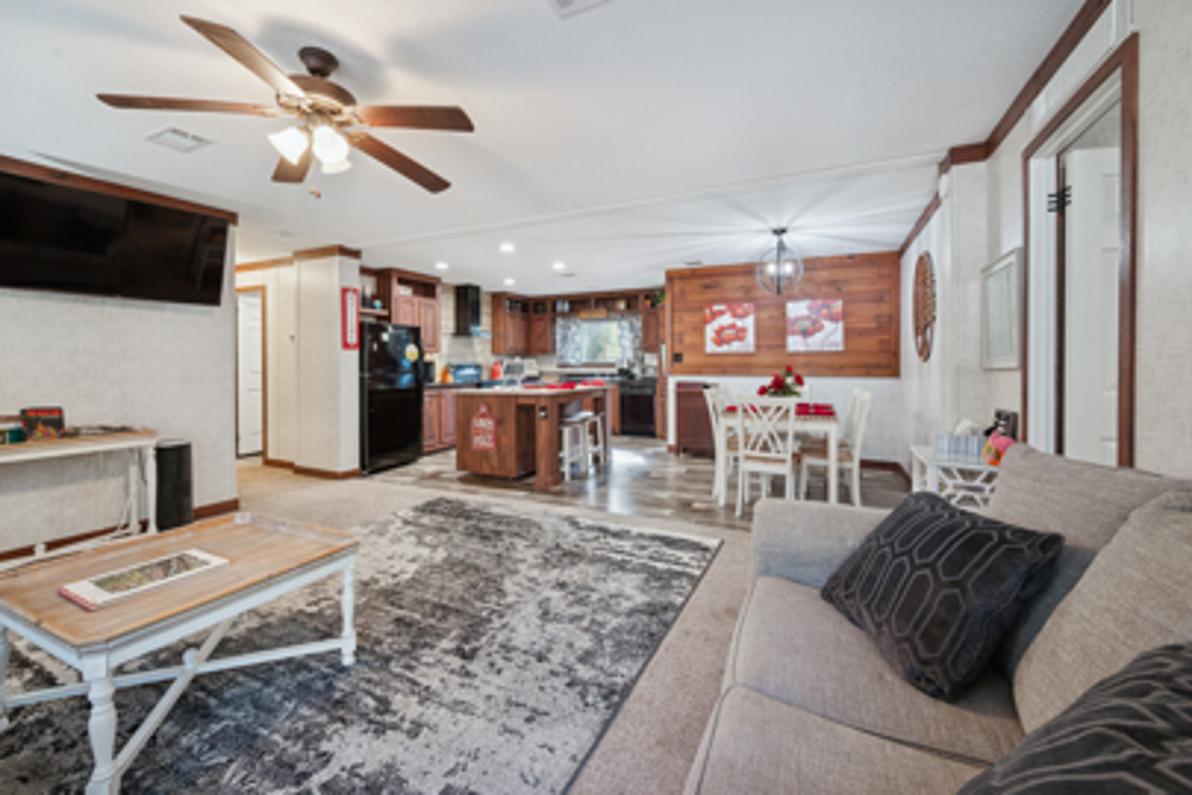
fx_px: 464
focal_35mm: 14
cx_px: 596
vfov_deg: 81.2
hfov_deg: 104.3
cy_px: 398
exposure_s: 1/6
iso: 400
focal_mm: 14
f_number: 9
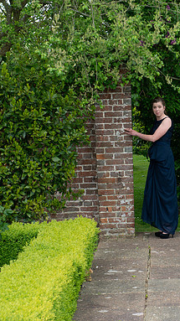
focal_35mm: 111
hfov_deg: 10.8
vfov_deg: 19.3
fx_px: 943
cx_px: 167
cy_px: 160
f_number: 5.6
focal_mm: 70
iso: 100
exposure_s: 1/100
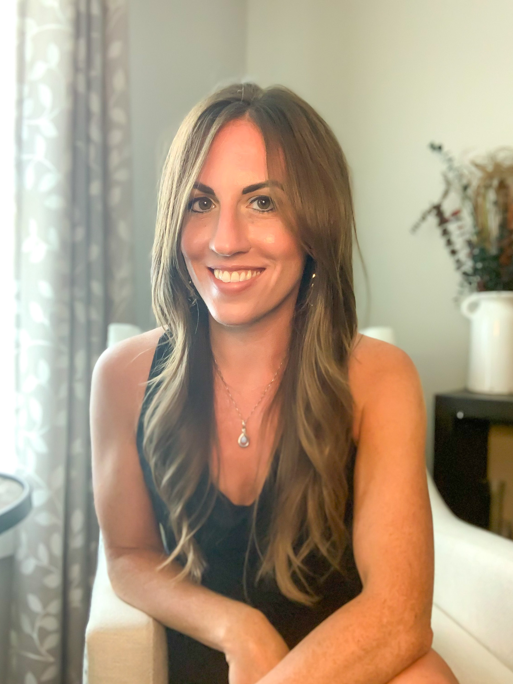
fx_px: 652
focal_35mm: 33
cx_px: 258
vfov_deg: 55.3
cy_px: 352
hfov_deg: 42.9
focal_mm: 2.87
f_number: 2.2
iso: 250
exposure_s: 1/40
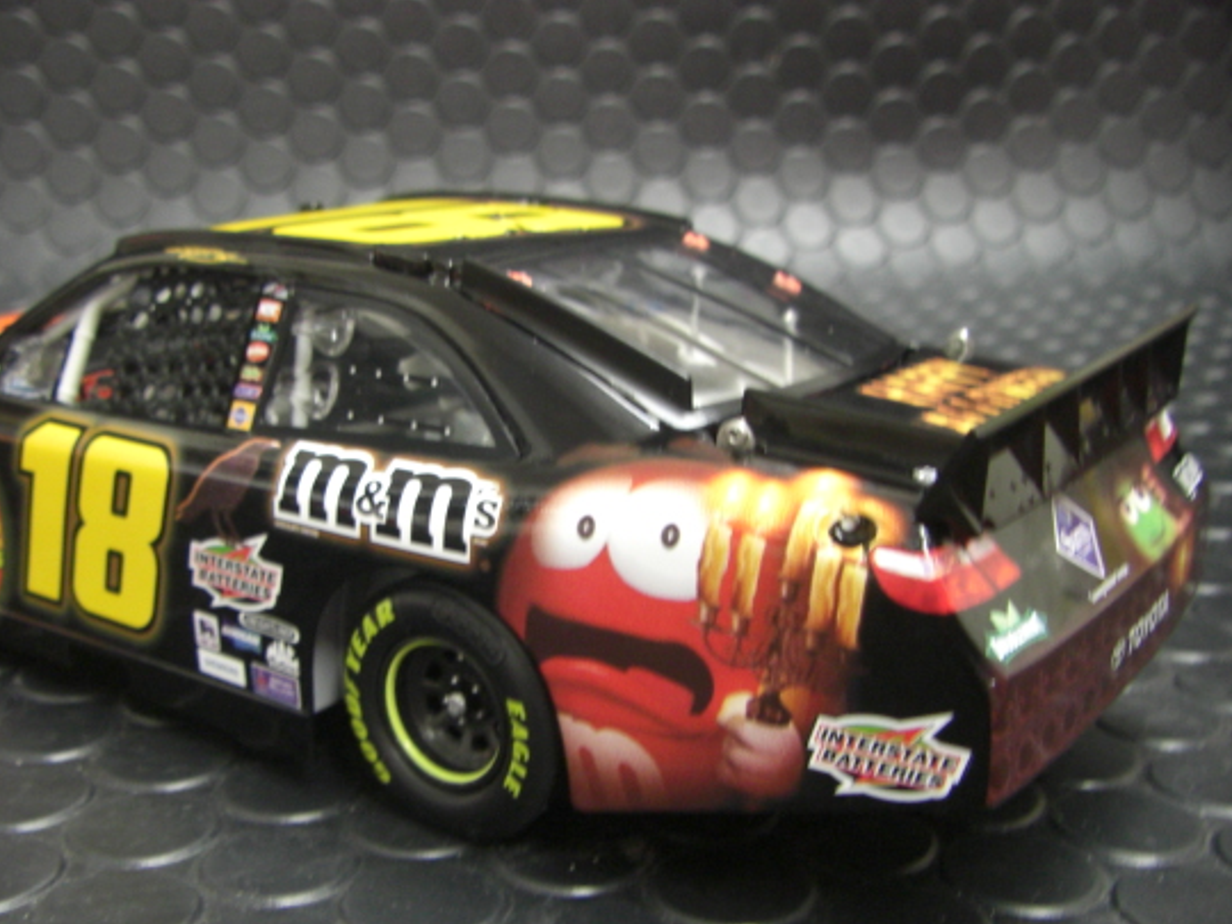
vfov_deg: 32.1
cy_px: 529
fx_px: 1602
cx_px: 532
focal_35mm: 45
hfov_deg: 42.0
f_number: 3.4
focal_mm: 6.3
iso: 200
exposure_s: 1/10
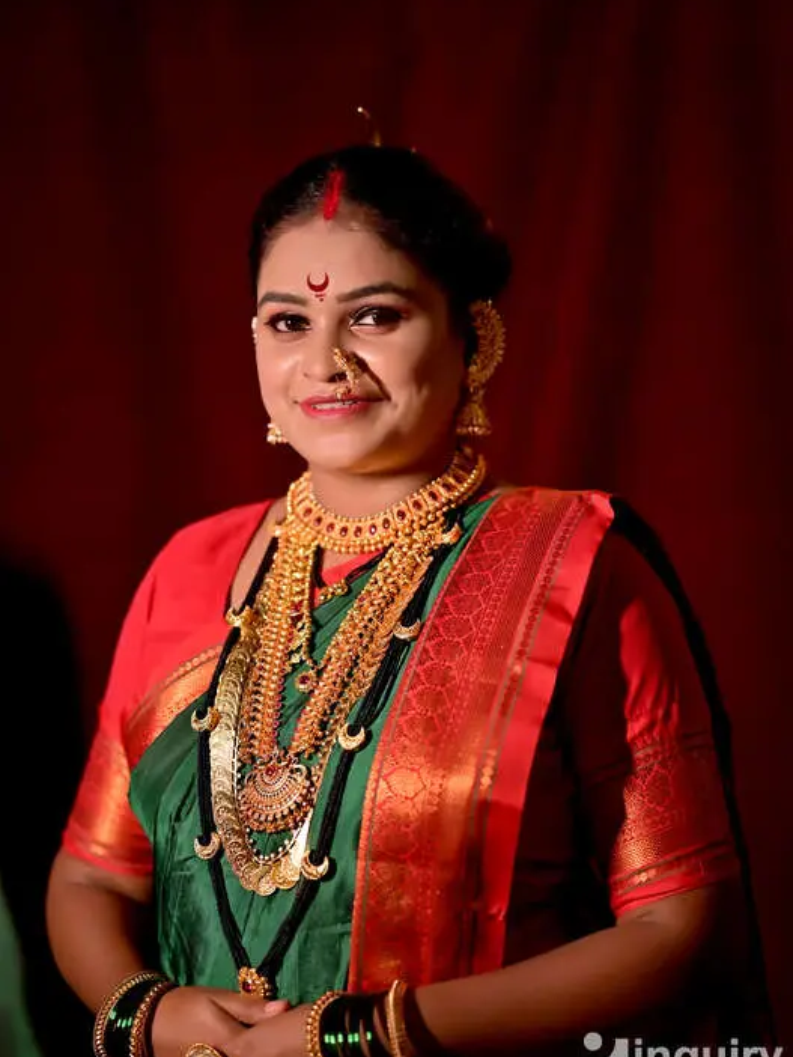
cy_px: 513
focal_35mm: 93
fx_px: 2839
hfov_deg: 15.9
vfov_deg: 21.1
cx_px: 399
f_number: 1.8
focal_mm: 85
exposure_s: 1/160
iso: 250
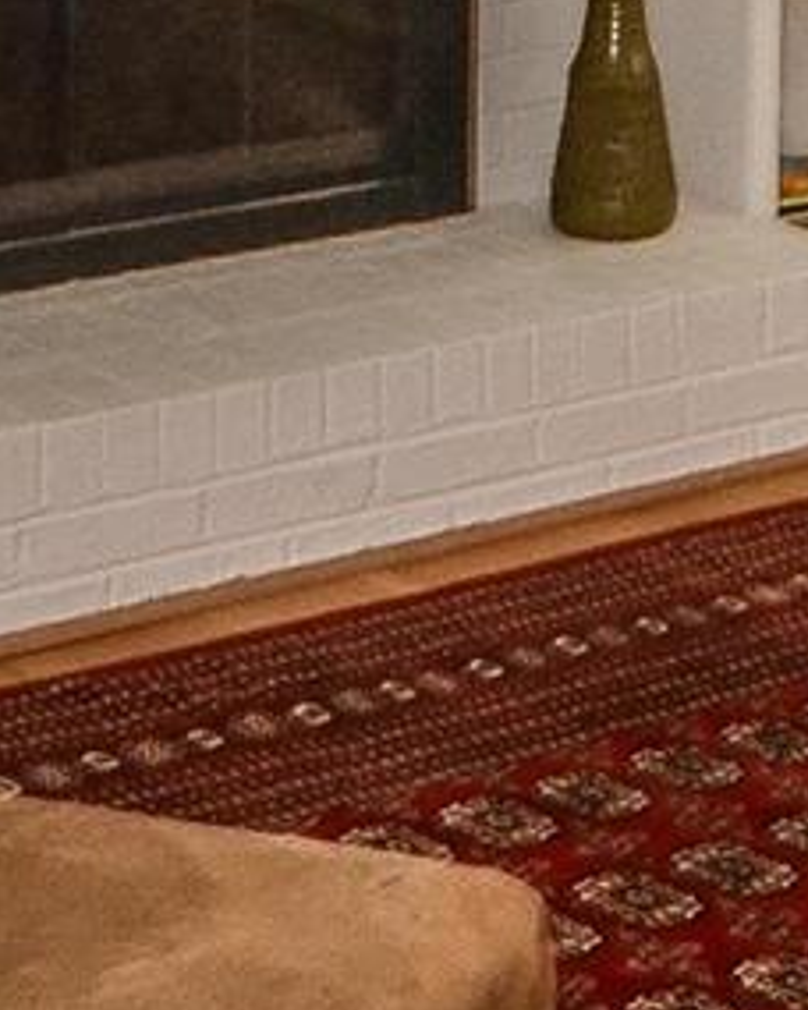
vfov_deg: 13.8
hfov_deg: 12.4
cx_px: 1010
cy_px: -907
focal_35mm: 121
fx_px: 3617
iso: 400
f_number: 9.5
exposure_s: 1/6
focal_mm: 12
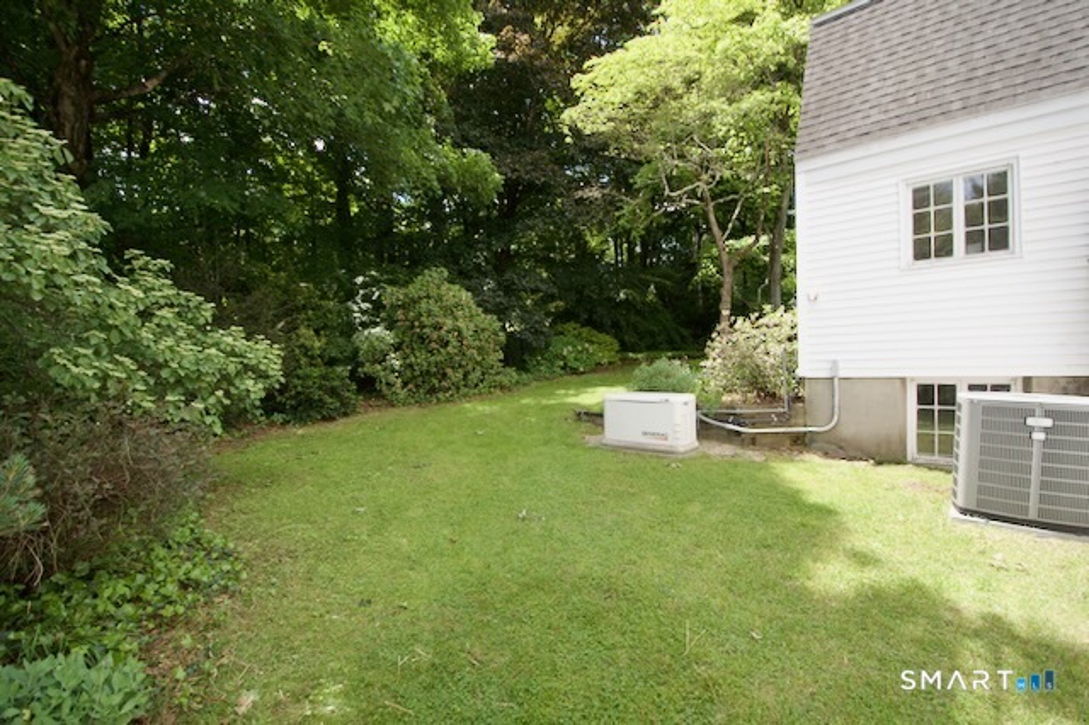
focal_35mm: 15
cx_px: 544
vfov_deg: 77.3
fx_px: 453
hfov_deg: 100.4
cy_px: 362
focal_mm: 10
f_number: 4.5
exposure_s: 1/200
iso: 100
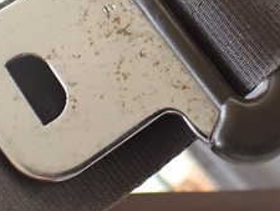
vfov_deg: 17.8
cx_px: 177
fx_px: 647
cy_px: -16
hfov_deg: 24.3
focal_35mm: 80
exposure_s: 1/125
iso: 640
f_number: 2.3
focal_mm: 5.4
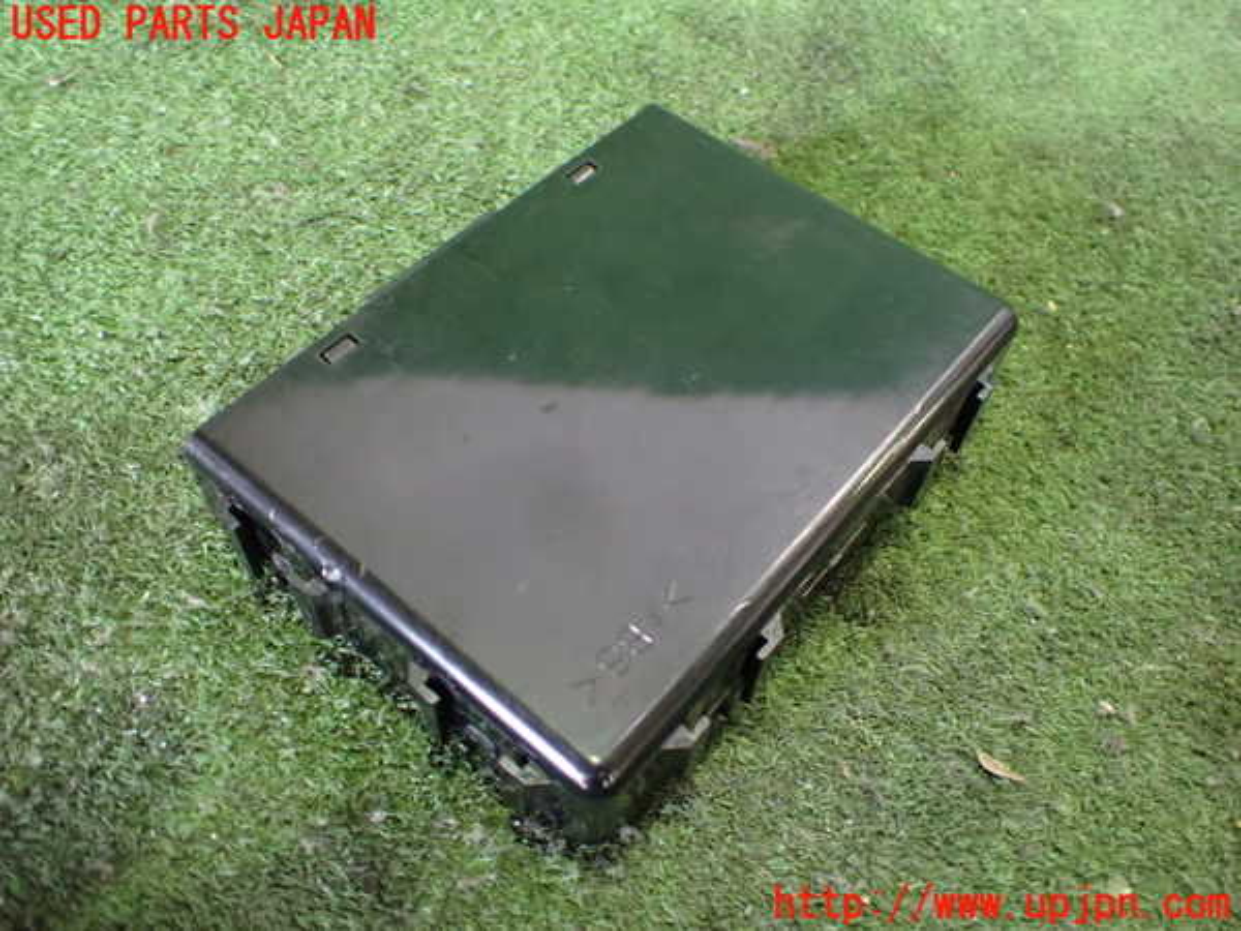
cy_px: 466
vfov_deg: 46.8
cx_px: 620
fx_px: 1076
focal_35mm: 30
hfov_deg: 60.0
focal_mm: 5.4
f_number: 2.3
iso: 800
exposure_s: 1/30
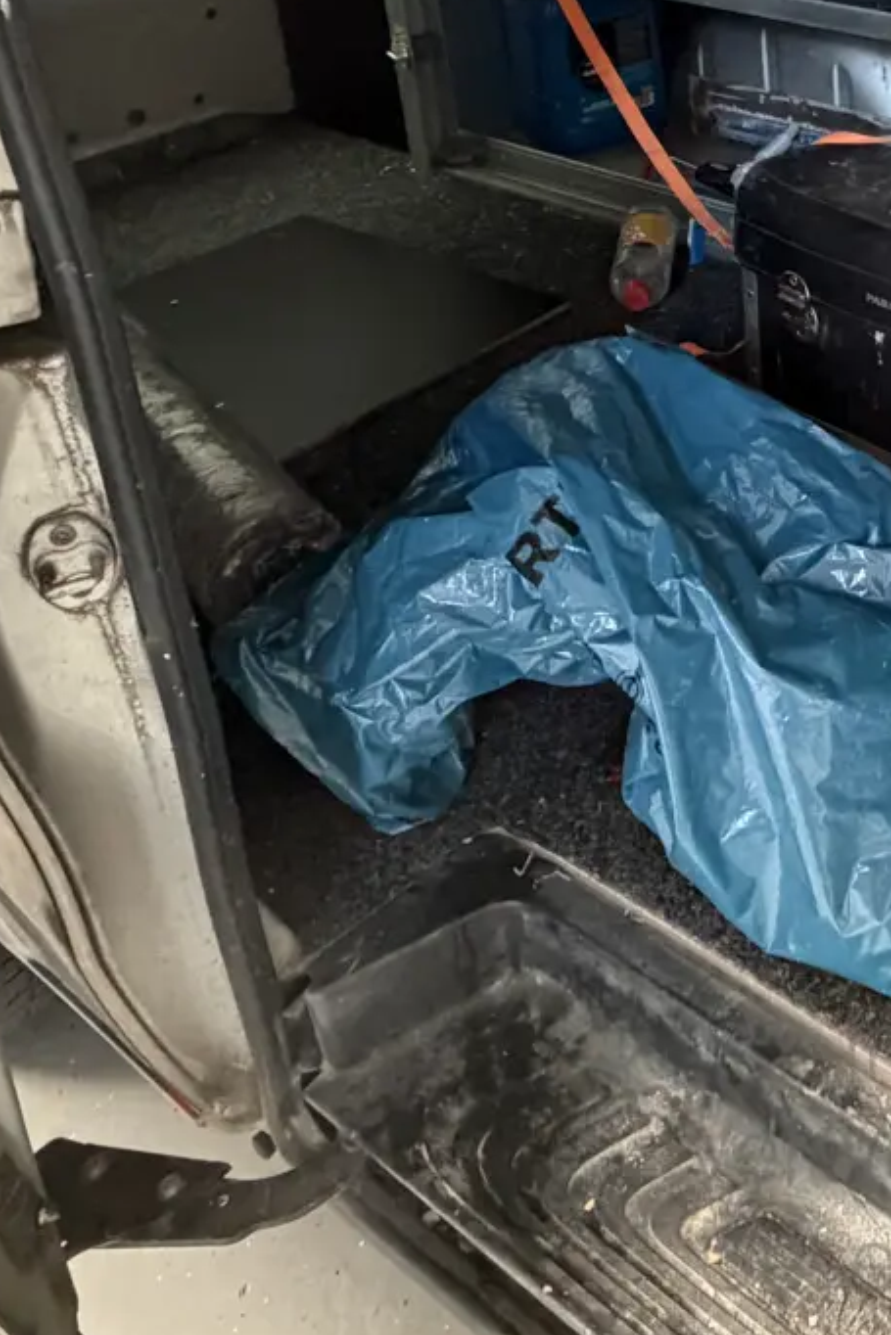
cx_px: 961
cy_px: 166
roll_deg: +3.5
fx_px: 1521
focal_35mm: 41
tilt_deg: -21.4
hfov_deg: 29.6
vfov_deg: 43.8
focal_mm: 2.22
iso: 640
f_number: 2.2
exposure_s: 1/60
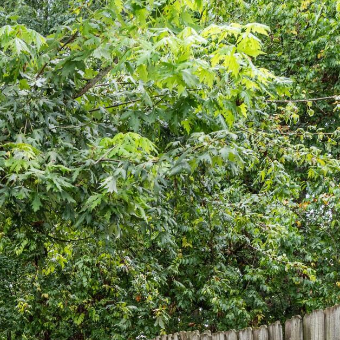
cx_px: -101
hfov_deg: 23.4
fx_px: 722
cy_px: 461
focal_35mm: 65
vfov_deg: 23.0
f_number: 7.1
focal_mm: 16
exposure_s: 1/320
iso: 400
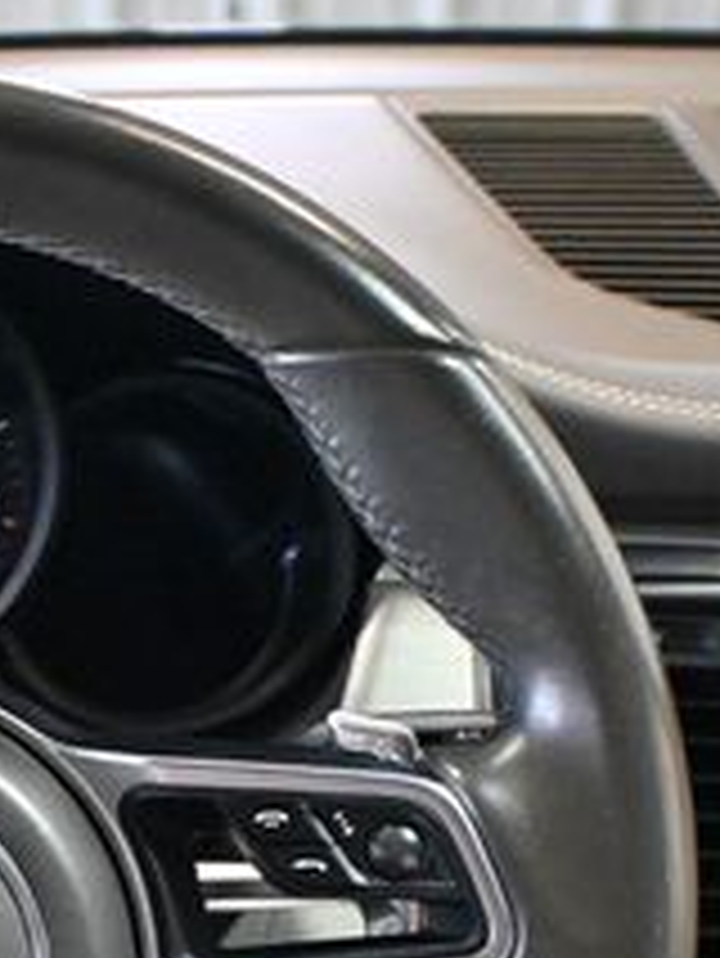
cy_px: 909
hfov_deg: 13.8
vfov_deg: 18.5
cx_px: -166
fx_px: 2881
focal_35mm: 104
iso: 10000
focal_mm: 24
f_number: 4.2
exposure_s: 1/60
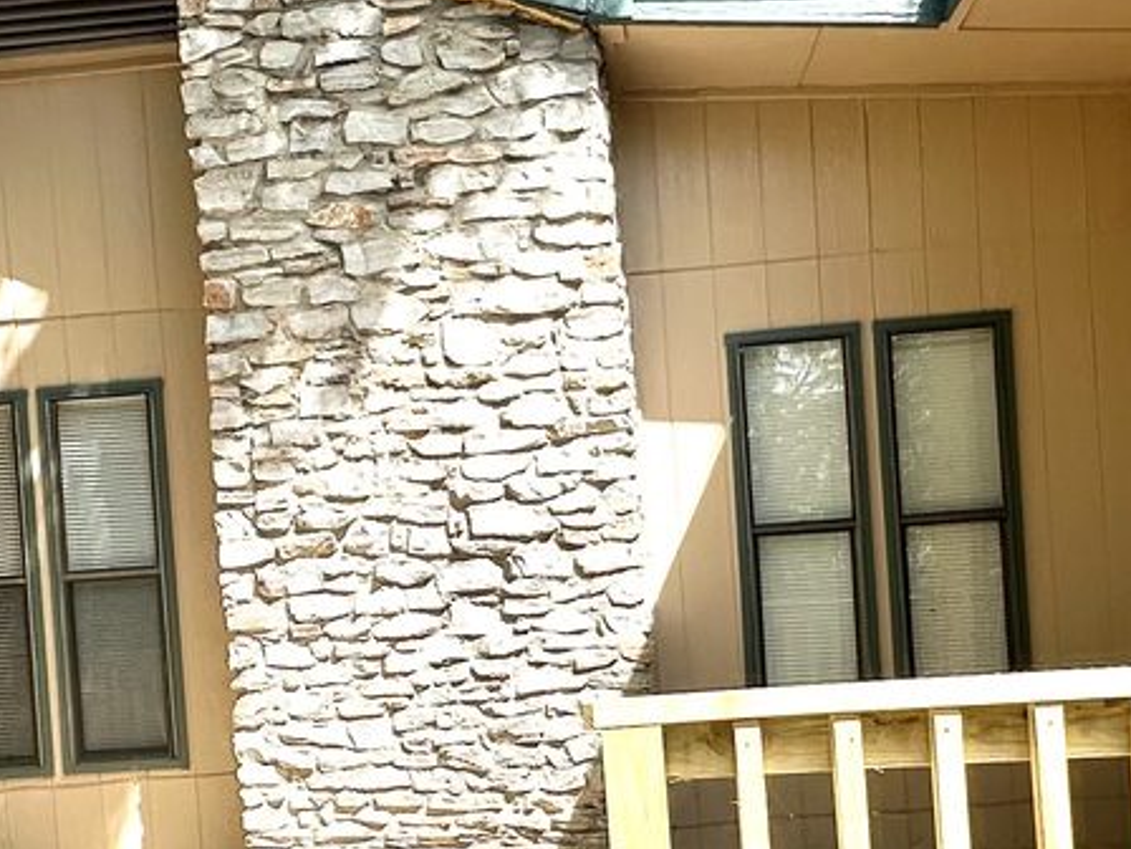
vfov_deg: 31.6
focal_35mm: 45
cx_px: 465
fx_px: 1470
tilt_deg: -1.3
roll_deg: +4.0
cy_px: 642
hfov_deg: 41.9
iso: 40
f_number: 2.2
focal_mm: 2.22
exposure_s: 1/1171
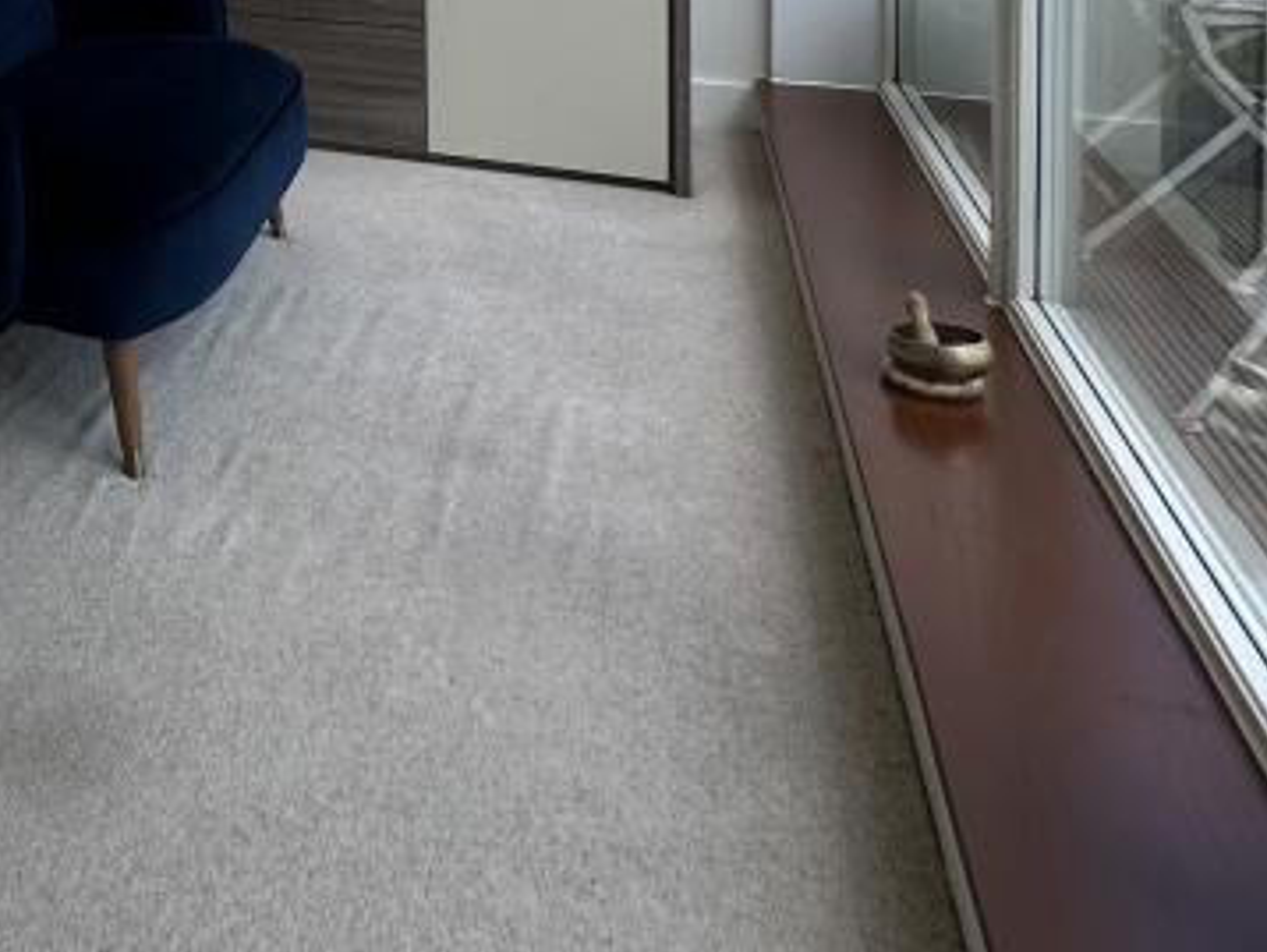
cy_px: -234
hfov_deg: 38.3
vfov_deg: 29.9
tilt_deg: -1.9
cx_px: -145
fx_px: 1465
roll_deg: +0.5
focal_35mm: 40
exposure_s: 1/242
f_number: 2.2
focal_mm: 2.22
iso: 40
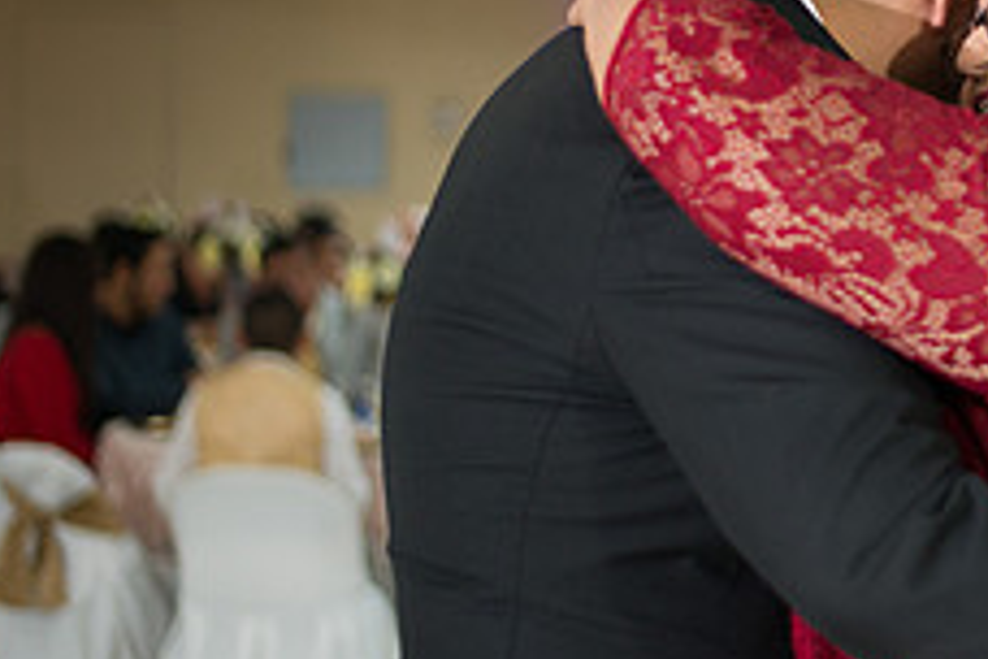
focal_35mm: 127
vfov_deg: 10.8
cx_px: 1231
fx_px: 3485
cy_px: 171
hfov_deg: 15.5
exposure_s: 1/125
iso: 1000
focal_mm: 50
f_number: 1.8
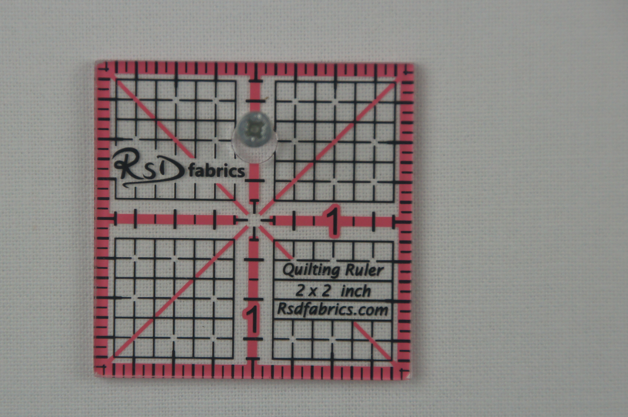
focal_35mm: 347
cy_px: 207
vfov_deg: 4.0
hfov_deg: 5.9
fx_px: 6047
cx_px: 269
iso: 500
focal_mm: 160
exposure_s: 1/320
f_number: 6.3
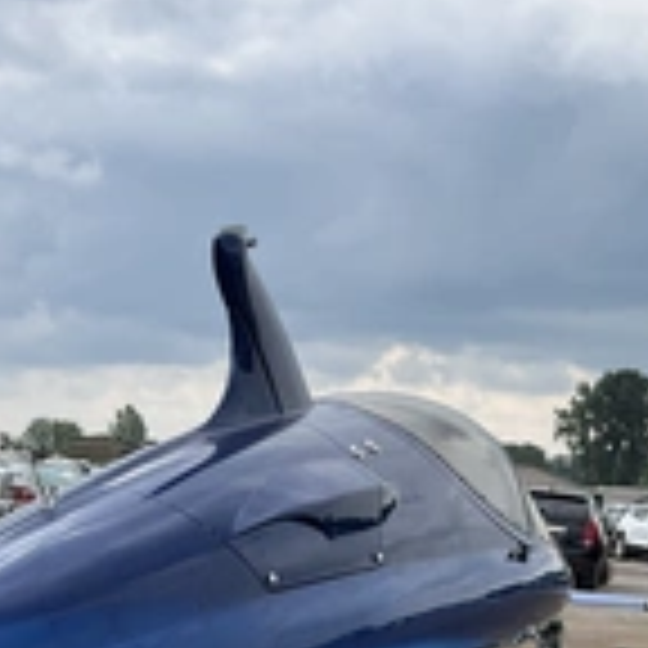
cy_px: 657
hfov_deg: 23.8
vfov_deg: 23.3
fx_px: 1504
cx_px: 104
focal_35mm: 71
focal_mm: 3
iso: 25
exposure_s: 1/1076
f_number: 1.8
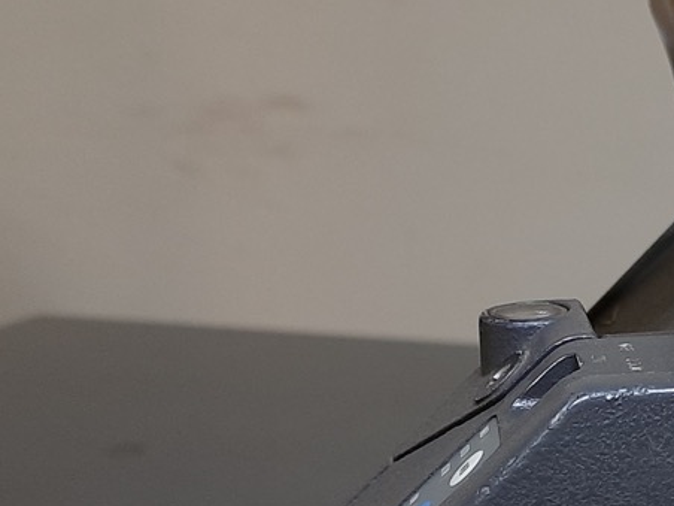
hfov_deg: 22.2
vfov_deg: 17.1
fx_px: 1655
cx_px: 668
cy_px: 464
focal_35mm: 85
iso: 320
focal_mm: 5.23
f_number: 1.8
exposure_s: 1/50
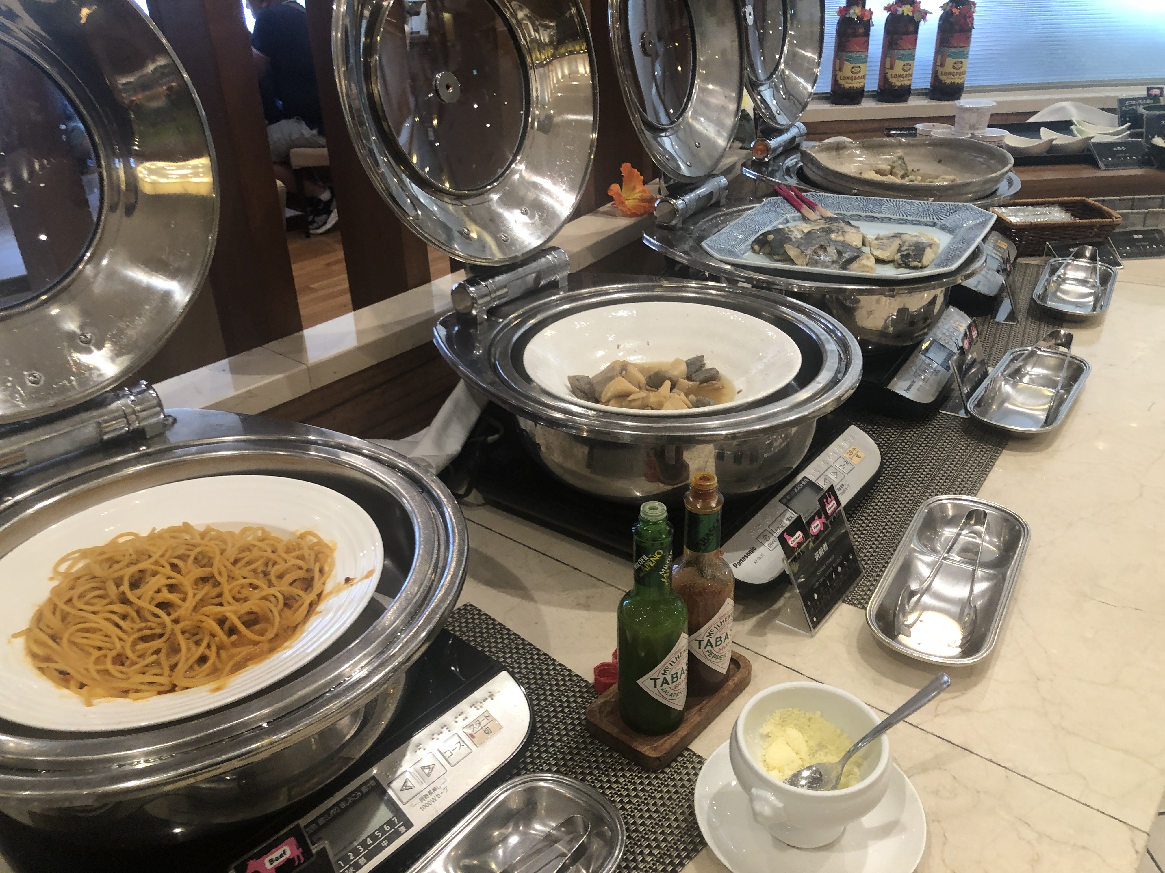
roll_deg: +1.5
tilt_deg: -28.6
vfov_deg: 49.7
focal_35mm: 28
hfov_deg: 63.4
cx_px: 582
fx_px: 942
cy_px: 436
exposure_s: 1/33
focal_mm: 3.99
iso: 40
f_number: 1.8
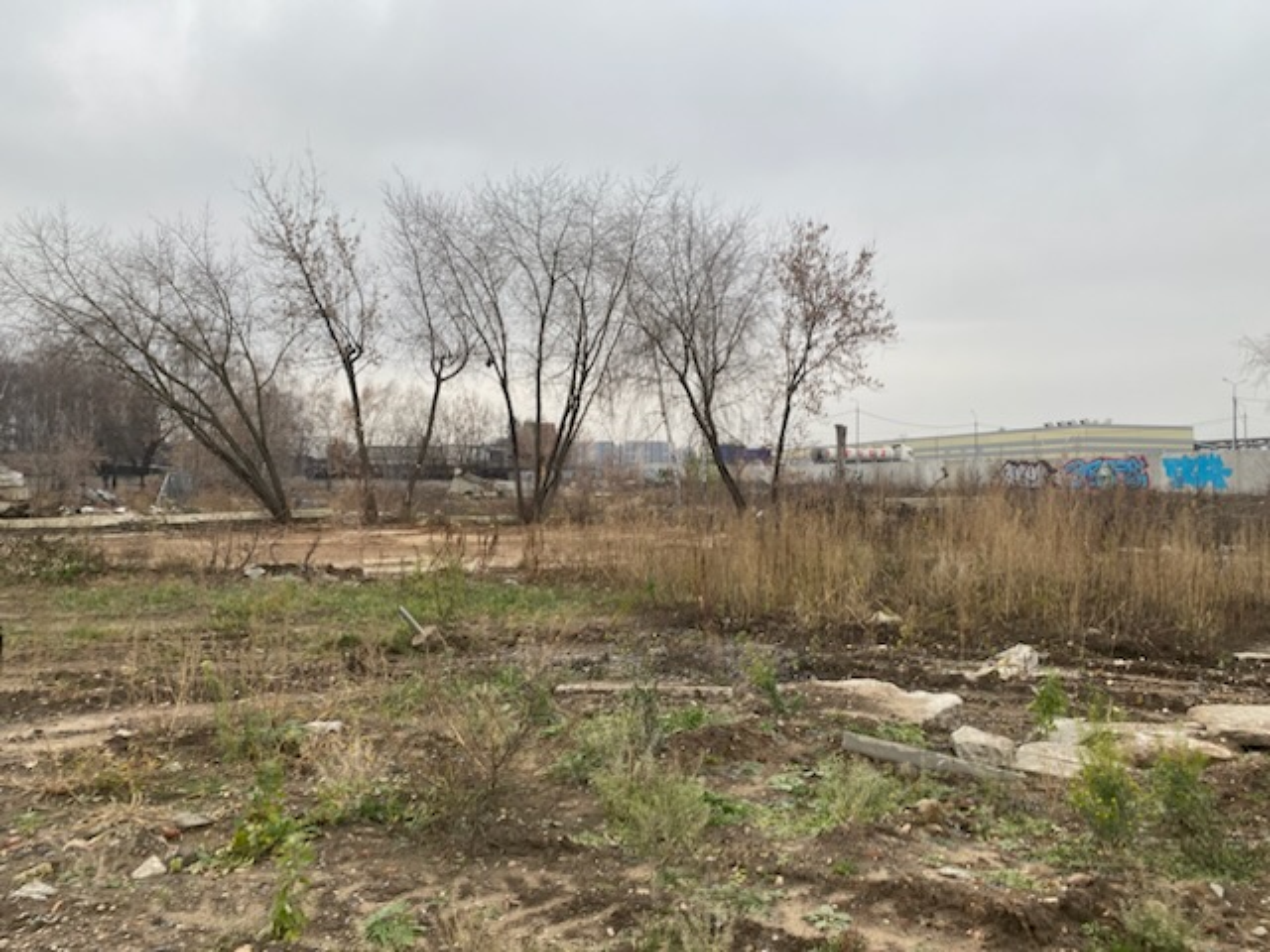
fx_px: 954
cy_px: 476
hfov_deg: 67.3
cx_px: 635
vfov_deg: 53.1
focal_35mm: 26
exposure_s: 1/231
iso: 32
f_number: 1.8
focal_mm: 4.25
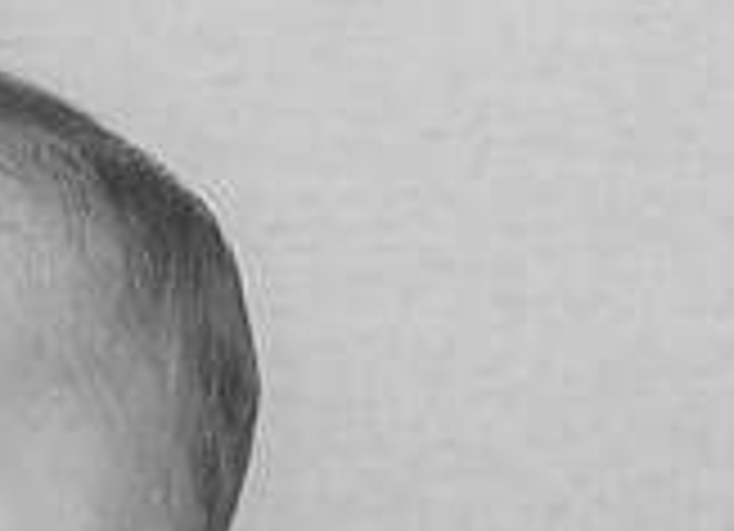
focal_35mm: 212
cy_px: 1029
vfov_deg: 6.7
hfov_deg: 9.4
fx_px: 4440
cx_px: 243
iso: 200
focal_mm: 48
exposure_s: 1/200
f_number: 5
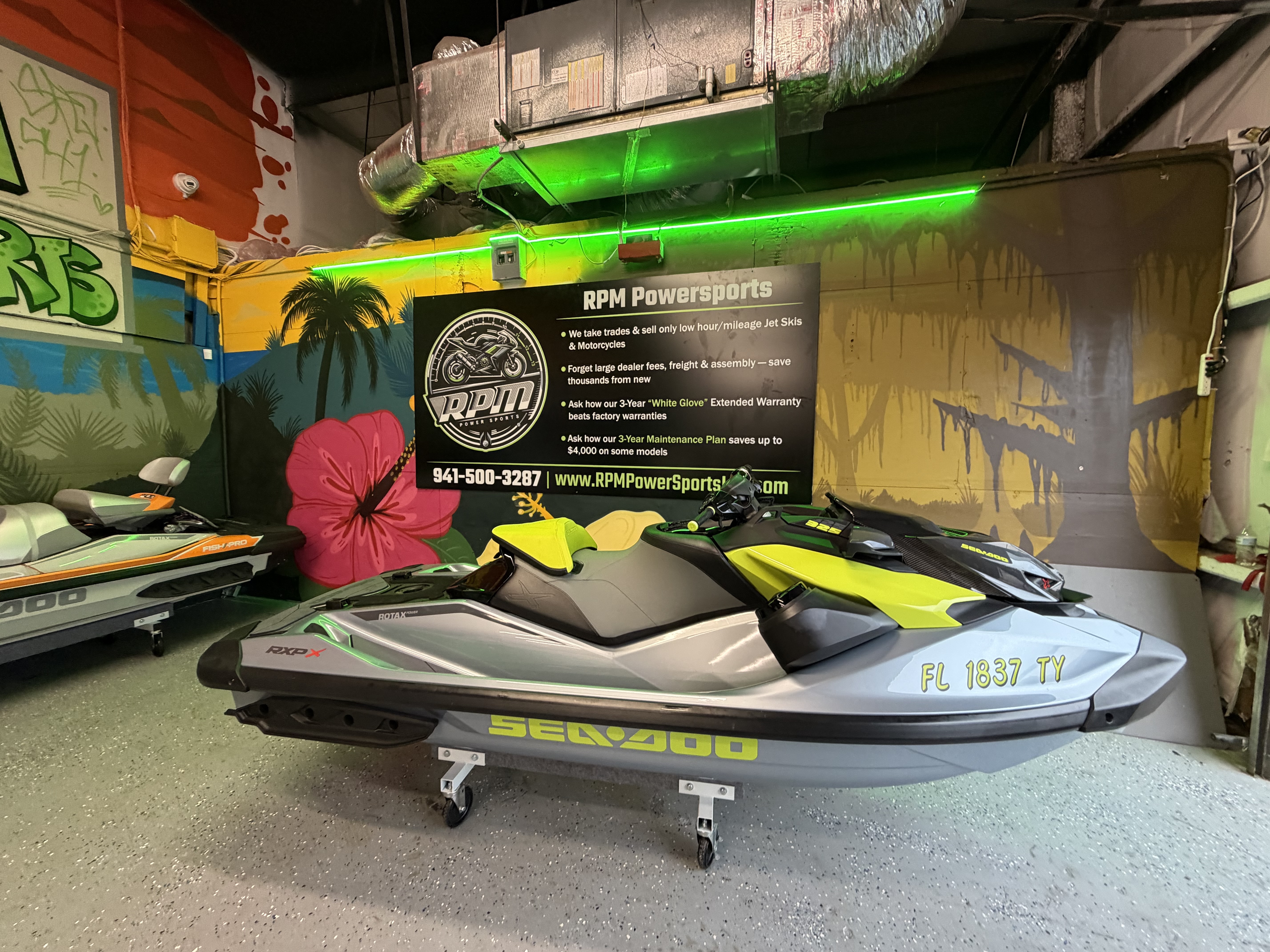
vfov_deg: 85.7
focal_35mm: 14
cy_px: 476
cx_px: 635
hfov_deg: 102.1
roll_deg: -0.6
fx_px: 514
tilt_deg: -3.6
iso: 320
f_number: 2.2
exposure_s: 1/60
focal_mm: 2.22
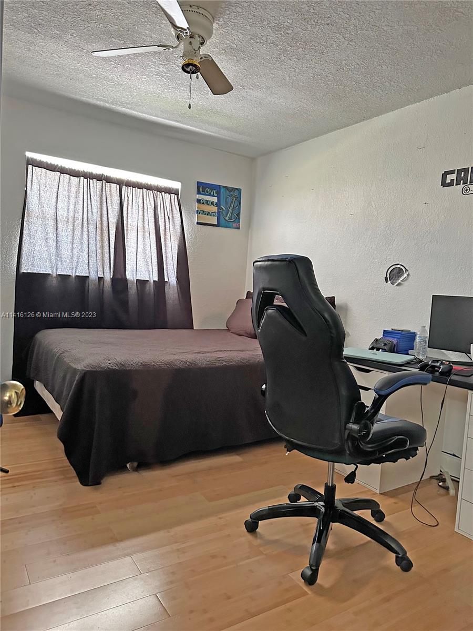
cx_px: 236
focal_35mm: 24
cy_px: 316
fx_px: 437
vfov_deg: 71.6
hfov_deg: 56.8
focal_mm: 6.86
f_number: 1.78
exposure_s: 1/40
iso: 800
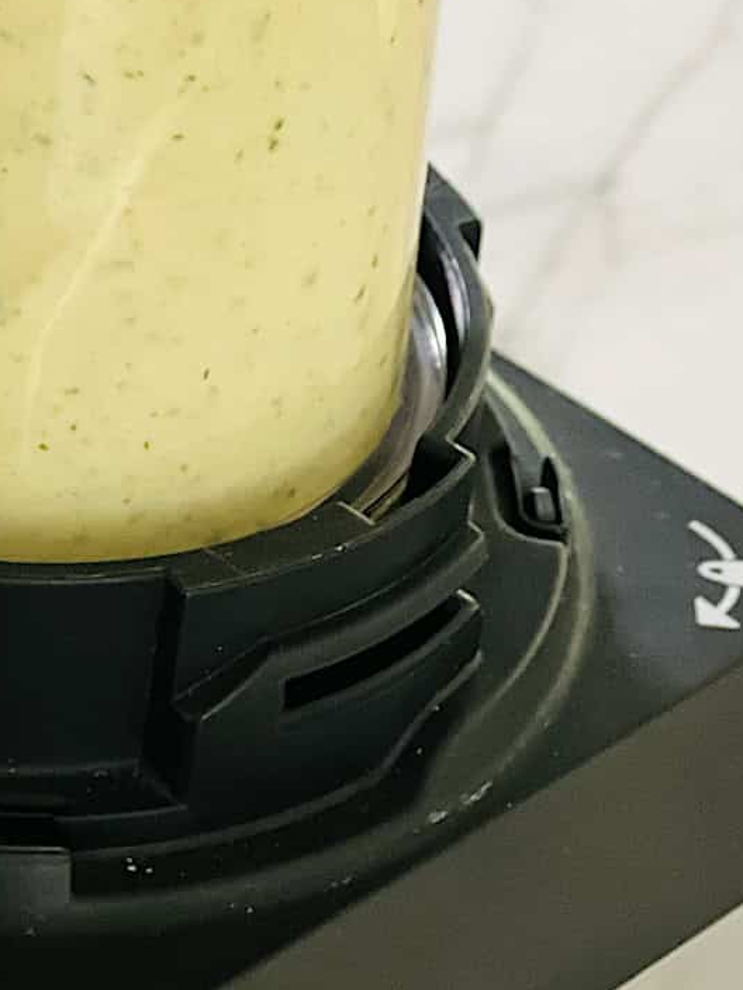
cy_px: 363
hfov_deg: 8.5
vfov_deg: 11.3
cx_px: 245
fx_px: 5008
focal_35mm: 175
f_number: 2.8
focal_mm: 9
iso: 400
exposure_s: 1/24
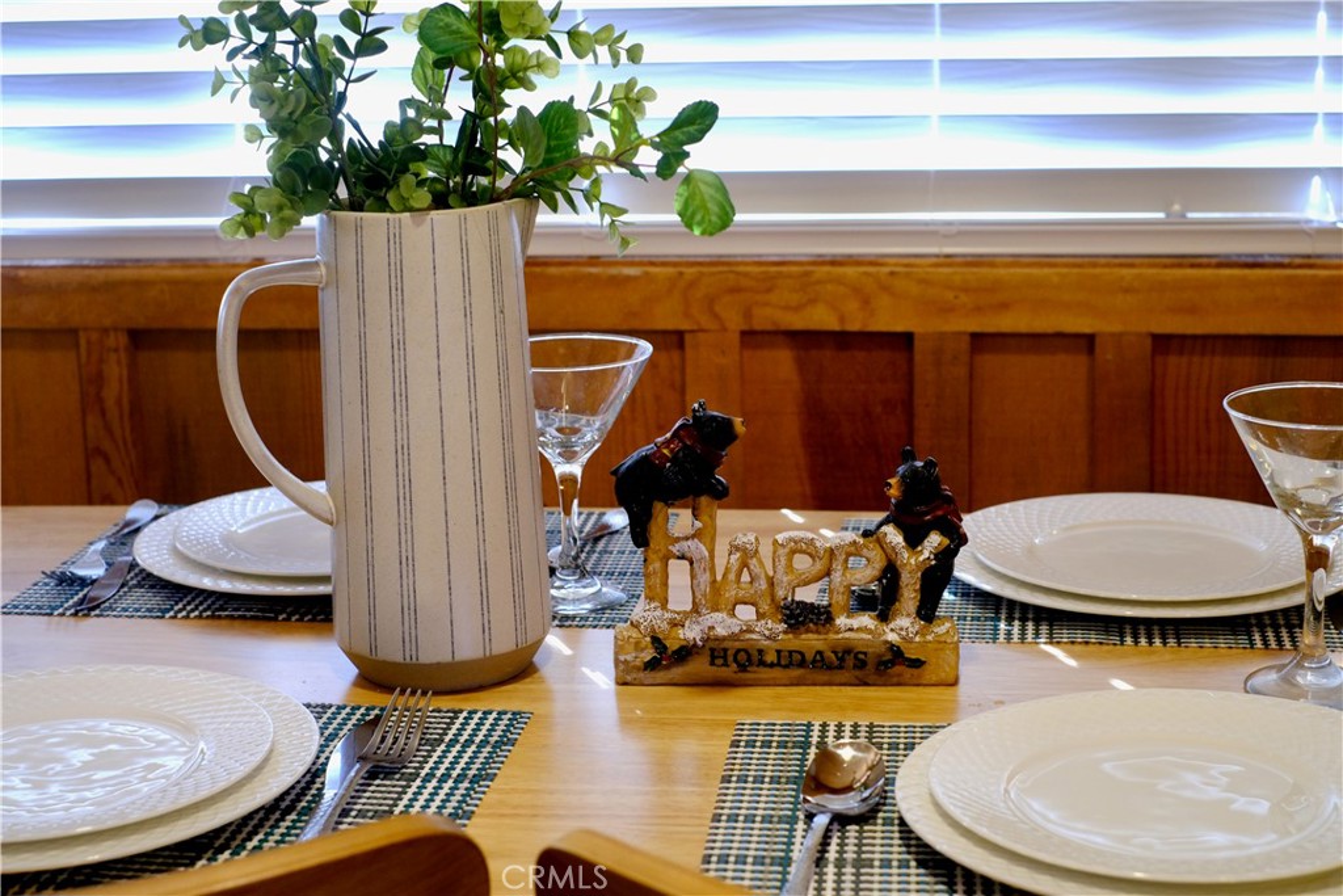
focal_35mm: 53
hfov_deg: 37.5
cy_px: 448
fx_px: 1977
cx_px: 672
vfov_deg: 25.5
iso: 1250
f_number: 4
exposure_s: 1/52
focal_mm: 35
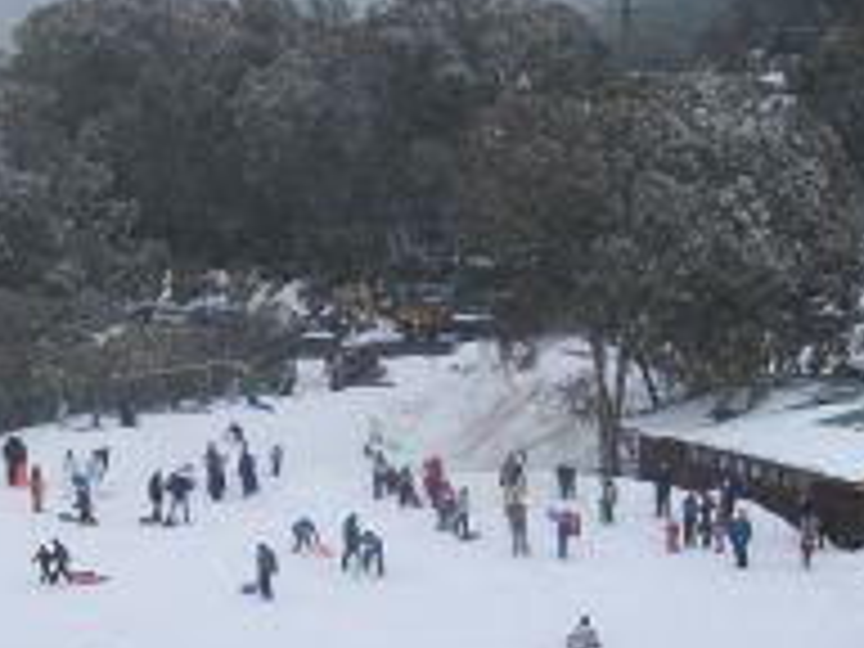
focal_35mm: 79
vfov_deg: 18.4
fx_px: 1972
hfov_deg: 24.7
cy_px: 585
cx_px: 351
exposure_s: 1/250
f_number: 8
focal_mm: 7.9
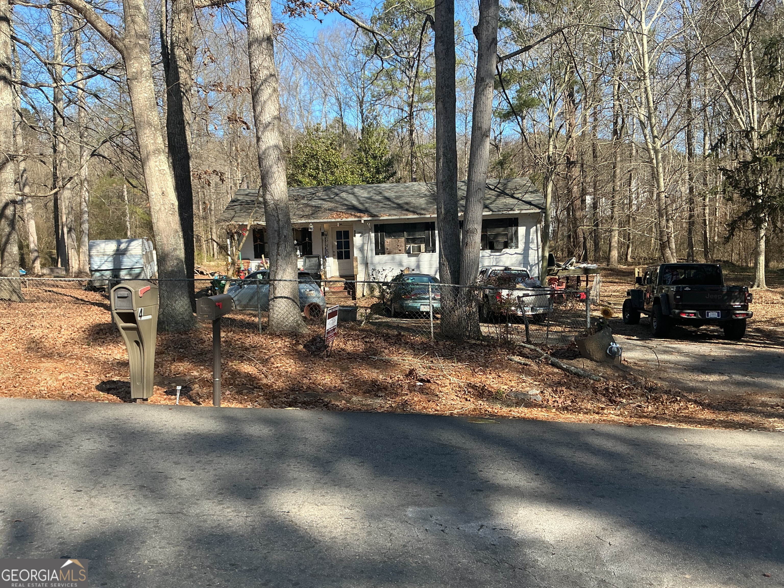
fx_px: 657
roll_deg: +2.7
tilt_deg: -6.8
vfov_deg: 48.2
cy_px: 294
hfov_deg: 61.7
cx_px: 392
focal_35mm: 29
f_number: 1.8
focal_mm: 3
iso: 25
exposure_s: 1/650
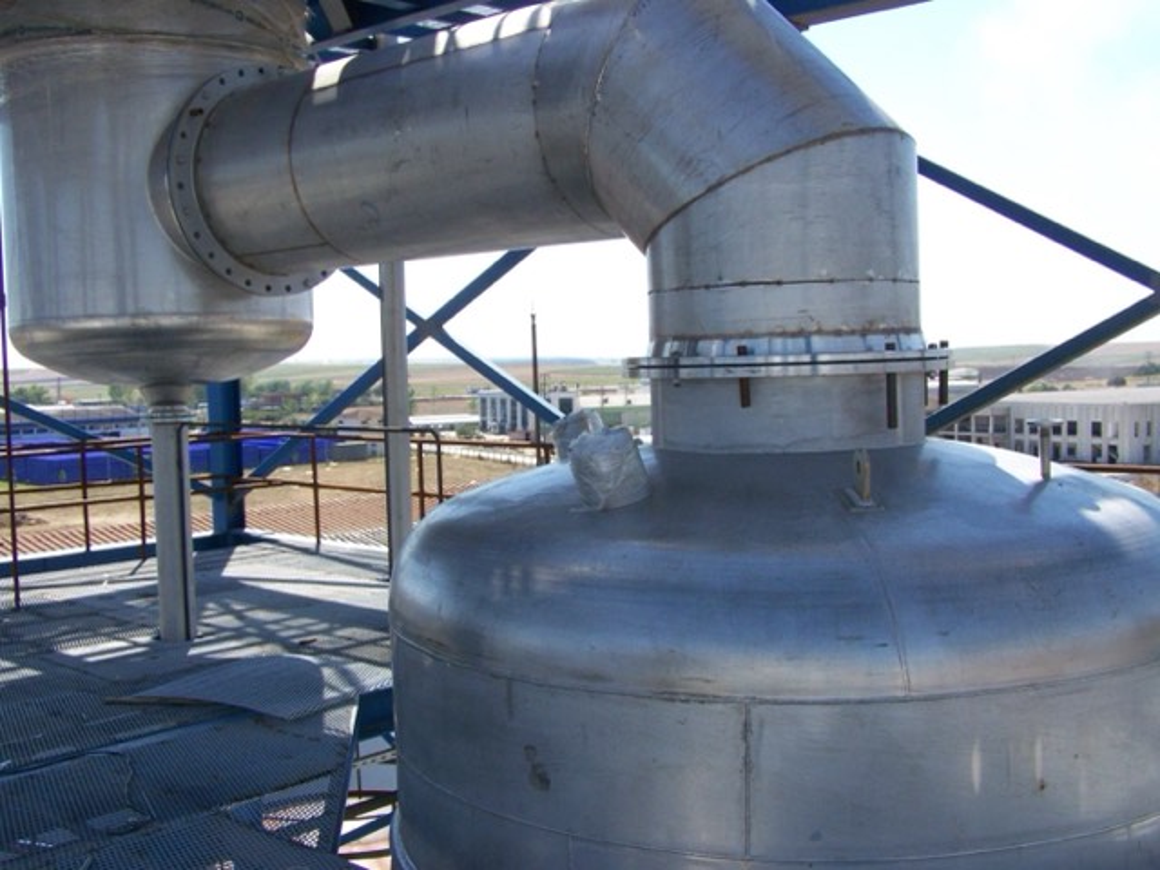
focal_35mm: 38
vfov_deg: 37.7
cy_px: 435
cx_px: 580
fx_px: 1273
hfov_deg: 49.0
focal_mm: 6.3
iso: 160
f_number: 4
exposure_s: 1/800
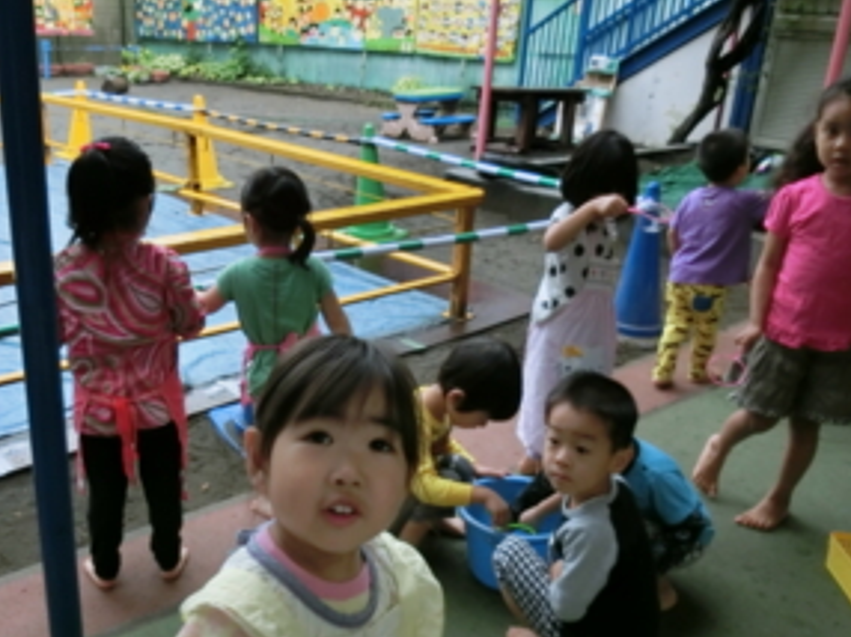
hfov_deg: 52.3
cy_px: 354
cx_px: 336
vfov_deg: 40.6
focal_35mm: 35
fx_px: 860
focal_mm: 4.5
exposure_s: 1/125
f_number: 3.5
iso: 125
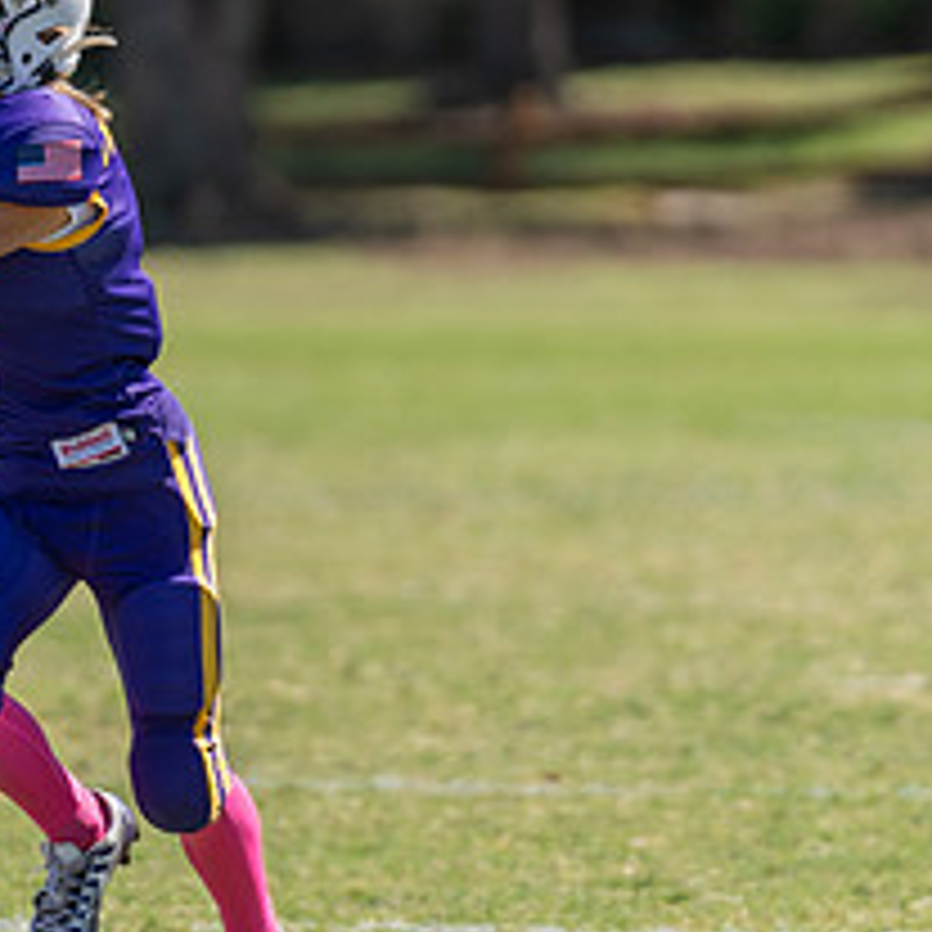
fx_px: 20378
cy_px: 425
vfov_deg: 2.6
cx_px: 167
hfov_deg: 2.6
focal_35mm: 669
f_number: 2.8
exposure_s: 1/1600
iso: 100
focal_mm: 200
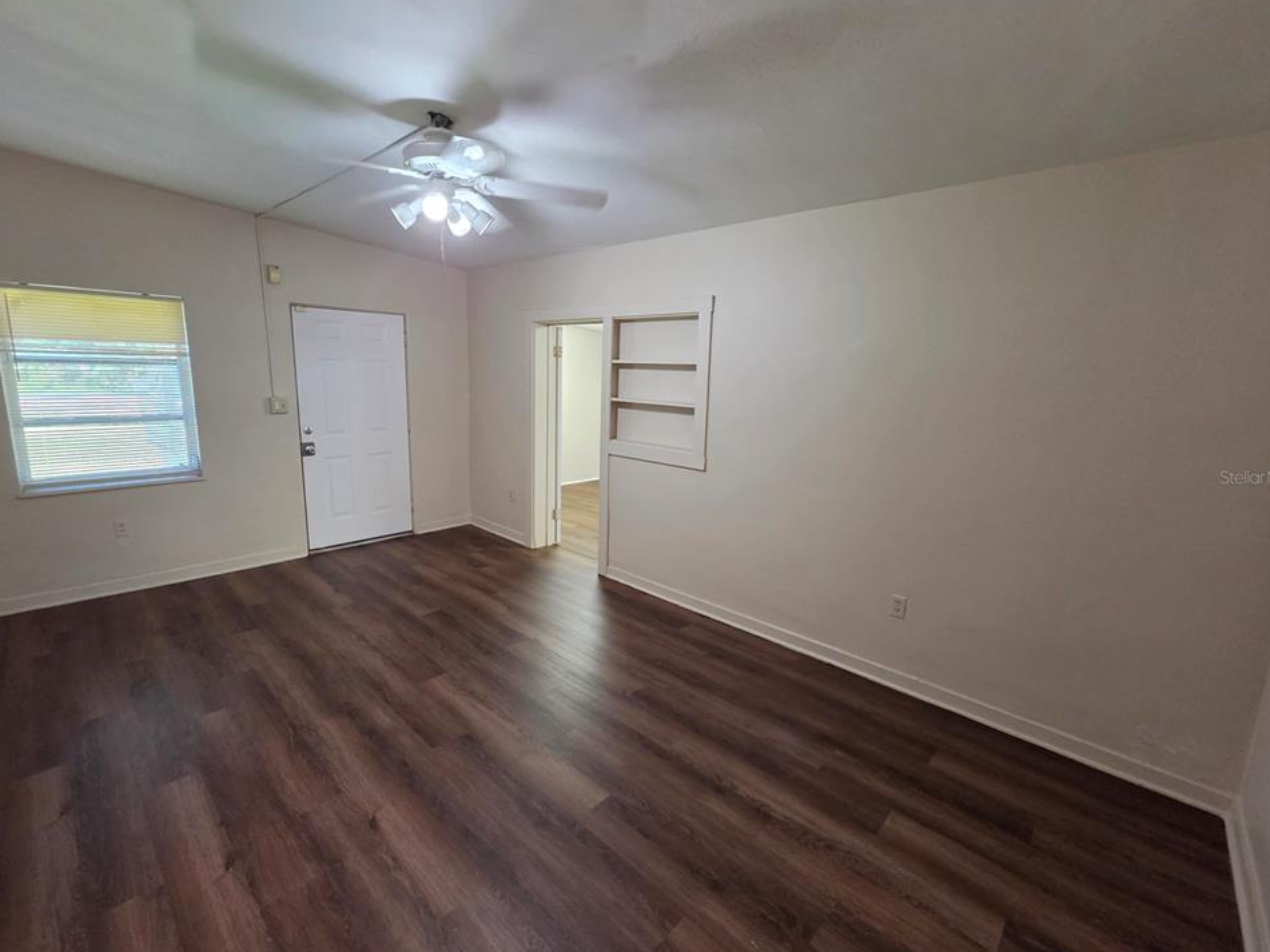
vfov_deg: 85.7
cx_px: 617
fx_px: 514
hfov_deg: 102.0
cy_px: 477
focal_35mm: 14
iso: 400
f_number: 2.2
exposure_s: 1/60
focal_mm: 2.2
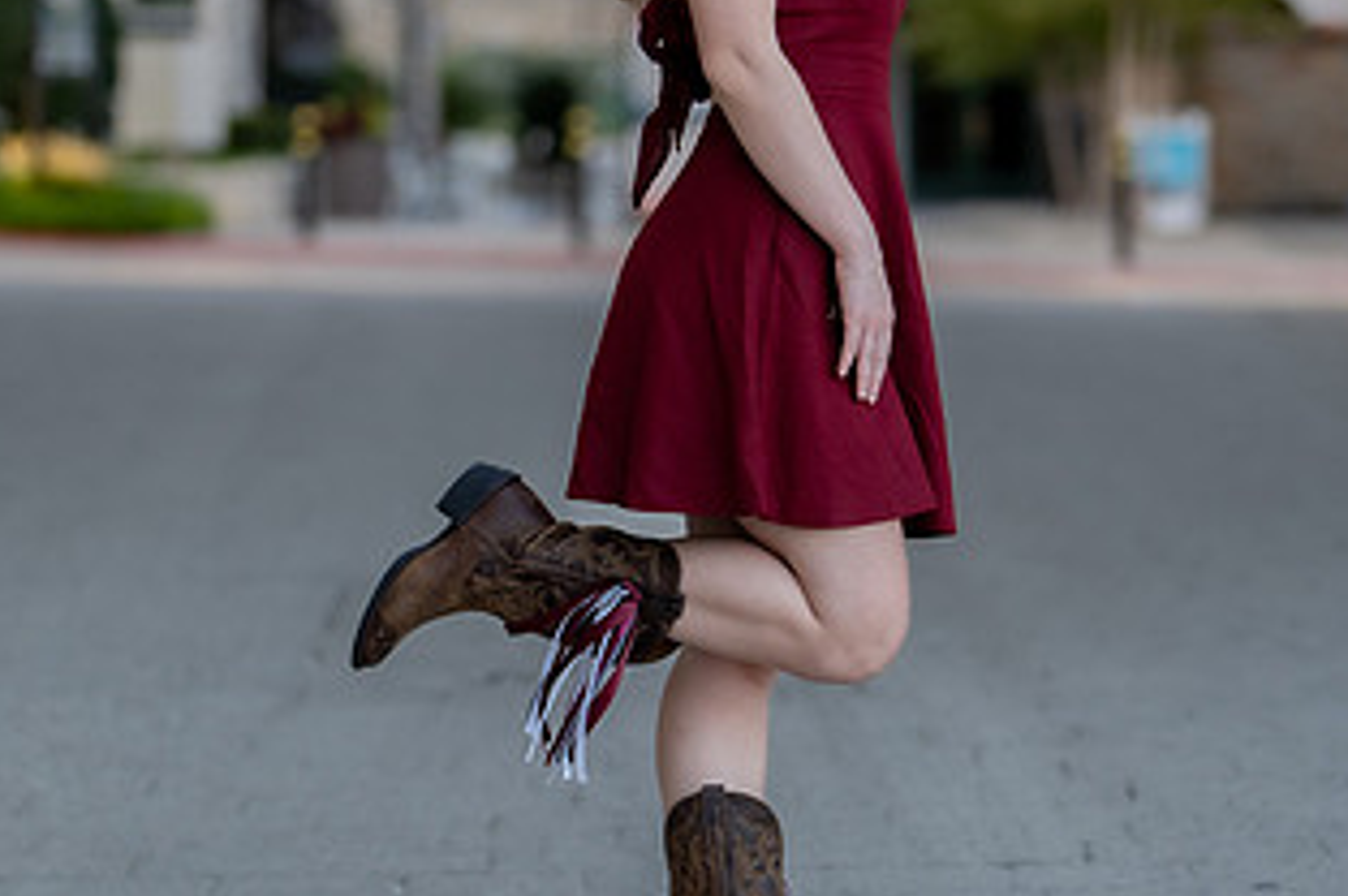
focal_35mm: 137
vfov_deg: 10.0
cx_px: 804
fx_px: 5124
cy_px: 434
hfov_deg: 15.0
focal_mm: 50
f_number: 1.2
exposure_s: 1/640
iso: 100
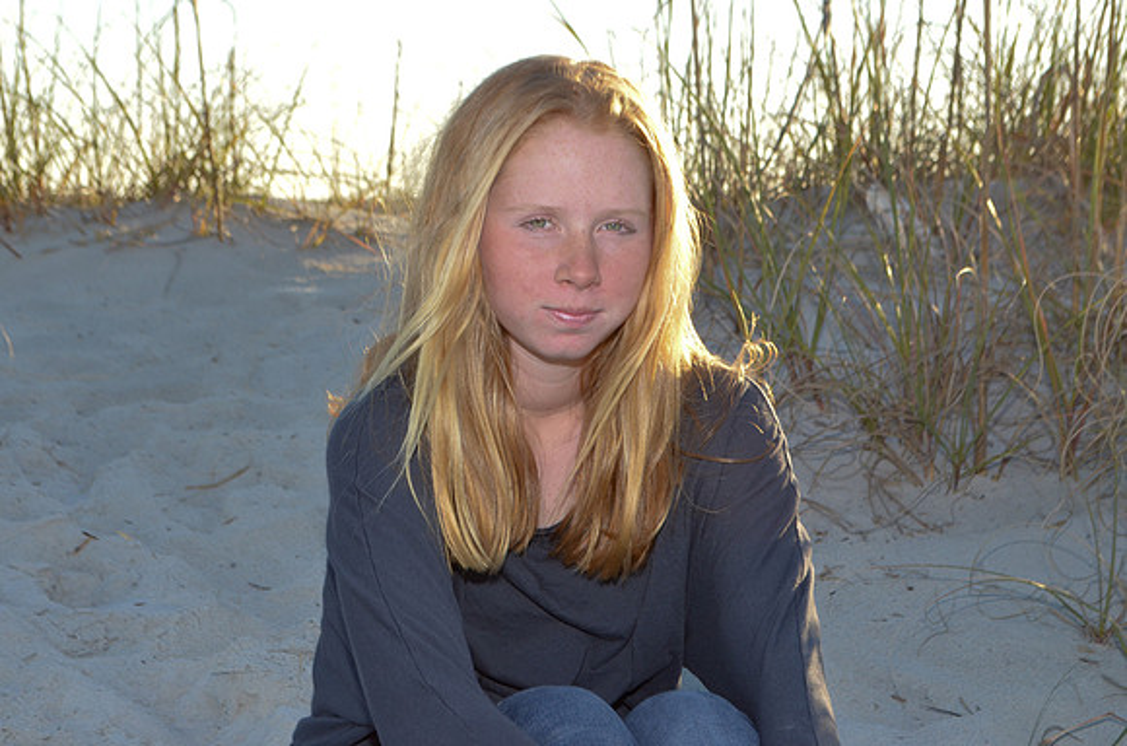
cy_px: 373
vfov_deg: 17.4
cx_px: 564
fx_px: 2436
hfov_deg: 26.0
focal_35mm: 78
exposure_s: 1/200
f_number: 11
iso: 400
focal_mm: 52
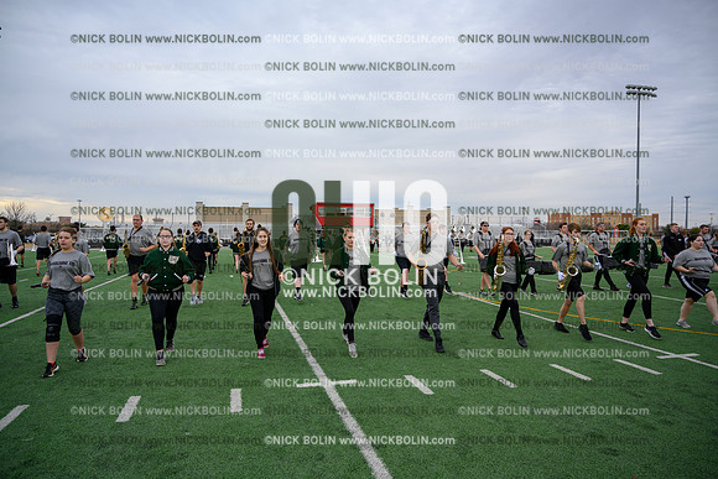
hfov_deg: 73.7
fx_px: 479
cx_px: 359
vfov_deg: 53.2
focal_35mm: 24
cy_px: 240
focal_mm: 24
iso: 200
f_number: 4
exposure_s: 1/500
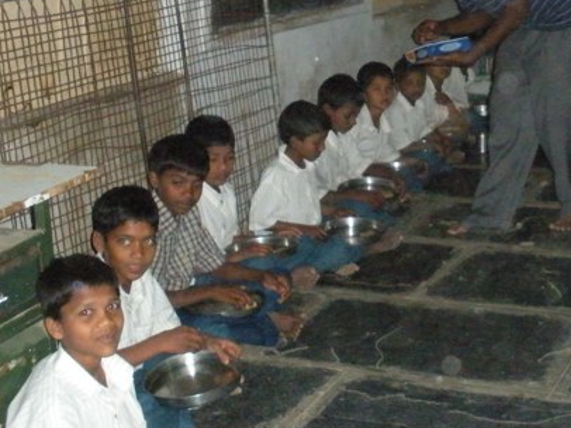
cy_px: 51
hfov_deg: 26.9
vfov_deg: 20.3
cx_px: 450
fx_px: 1170
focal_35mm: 71
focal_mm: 6.3
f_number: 3.5
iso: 800
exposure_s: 1/60
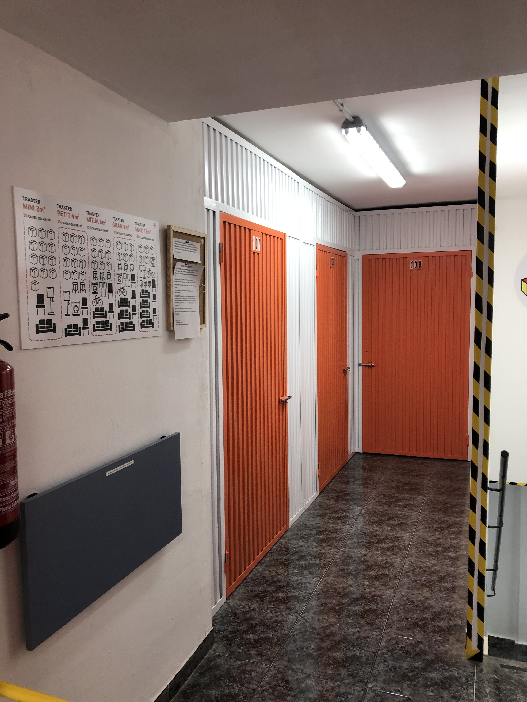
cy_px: 351
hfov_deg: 49.7
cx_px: 264
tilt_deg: -6.5
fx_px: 568
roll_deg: -0.2
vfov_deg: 63.4
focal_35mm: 28
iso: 25
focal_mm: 3.99
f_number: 1.8
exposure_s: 1/33
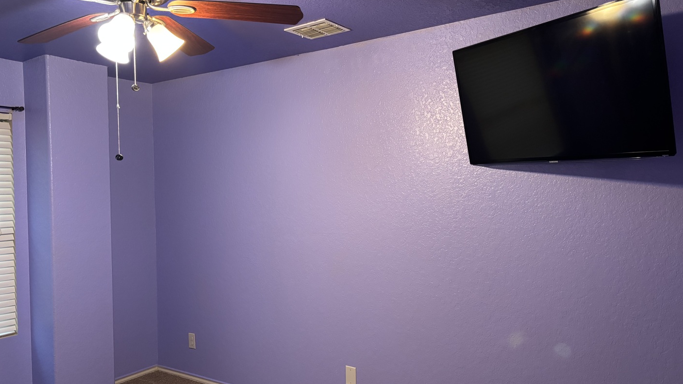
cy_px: 190
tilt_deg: -0.9
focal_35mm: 29
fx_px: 525
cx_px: 340
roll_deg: +1.0
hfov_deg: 66.1
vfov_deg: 40.2
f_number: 1.6
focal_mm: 5.96
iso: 320
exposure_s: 1/60
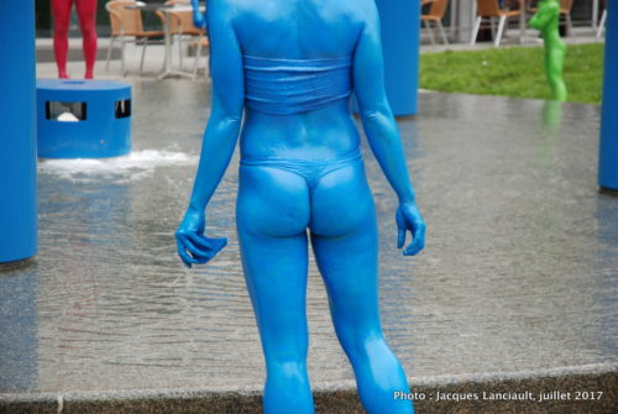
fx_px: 1805
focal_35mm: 105
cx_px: 309
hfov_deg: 19.4
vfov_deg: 13.1
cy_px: 207
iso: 320
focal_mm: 70
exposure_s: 1/400
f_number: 5
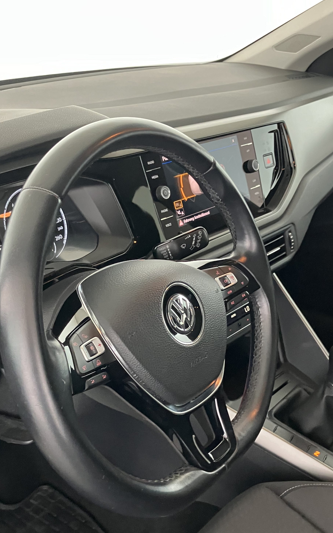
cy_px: 308
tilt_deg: -28.4
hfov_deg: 31.2
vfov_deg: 48.0
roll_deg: -1.7
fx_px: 595
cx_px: 154
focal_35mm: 41
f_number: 1.8
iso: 200
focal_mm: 3.99
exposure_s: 1/56
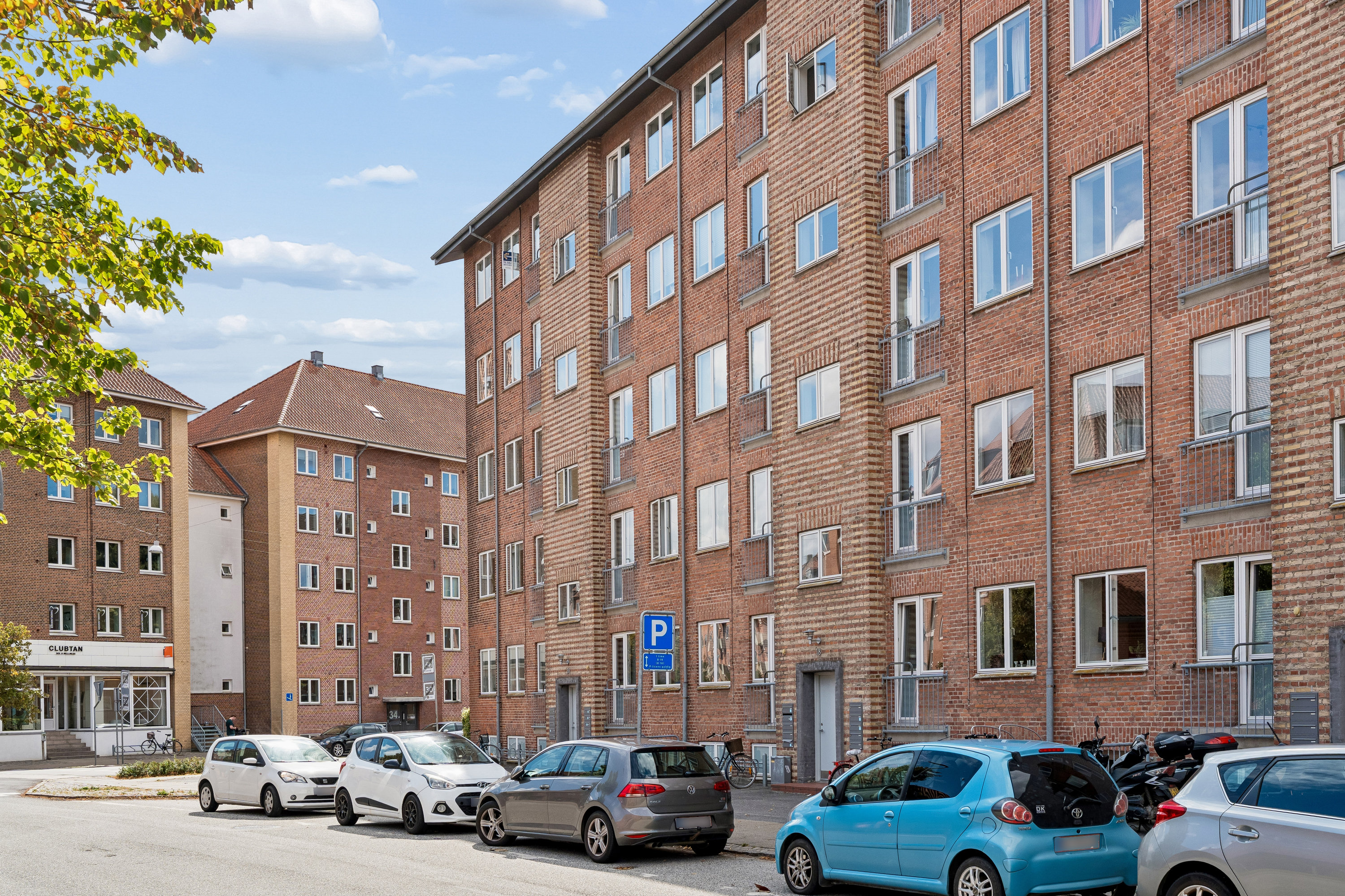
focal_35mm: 35
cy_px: 448
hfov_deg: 54.4
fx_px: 1308
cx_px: 672
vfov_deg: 37.9
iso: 320
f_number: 10
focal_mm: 35
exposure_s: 1/400
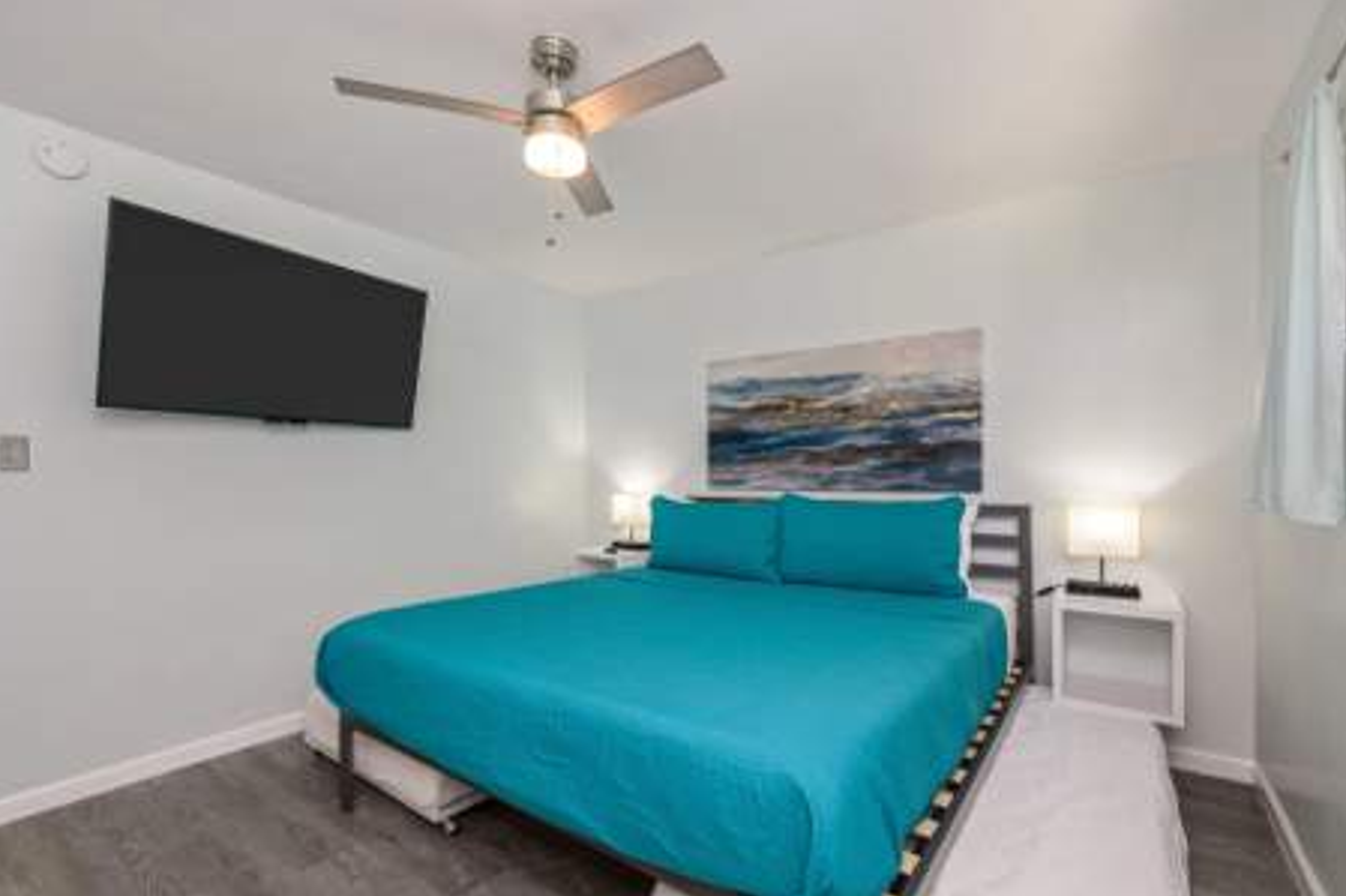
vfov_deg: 73.7
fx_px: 598
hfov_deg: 96.7
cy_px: 464
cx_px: 689
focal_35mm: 16
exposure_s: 1/25
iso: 320
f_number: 8
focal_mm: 15
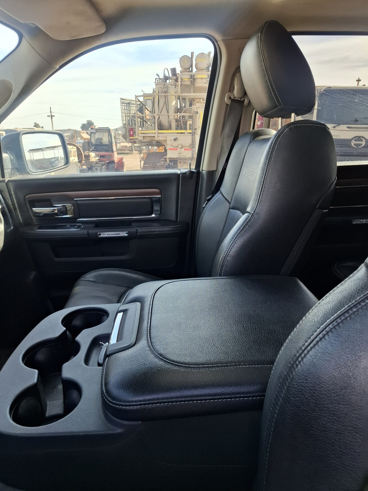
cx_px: 184
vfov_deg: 73.9
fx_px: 326
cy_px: 246
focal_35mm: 23
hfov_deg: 58.9
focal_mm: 5.54
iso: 50
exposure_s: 1/200
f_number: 1.8
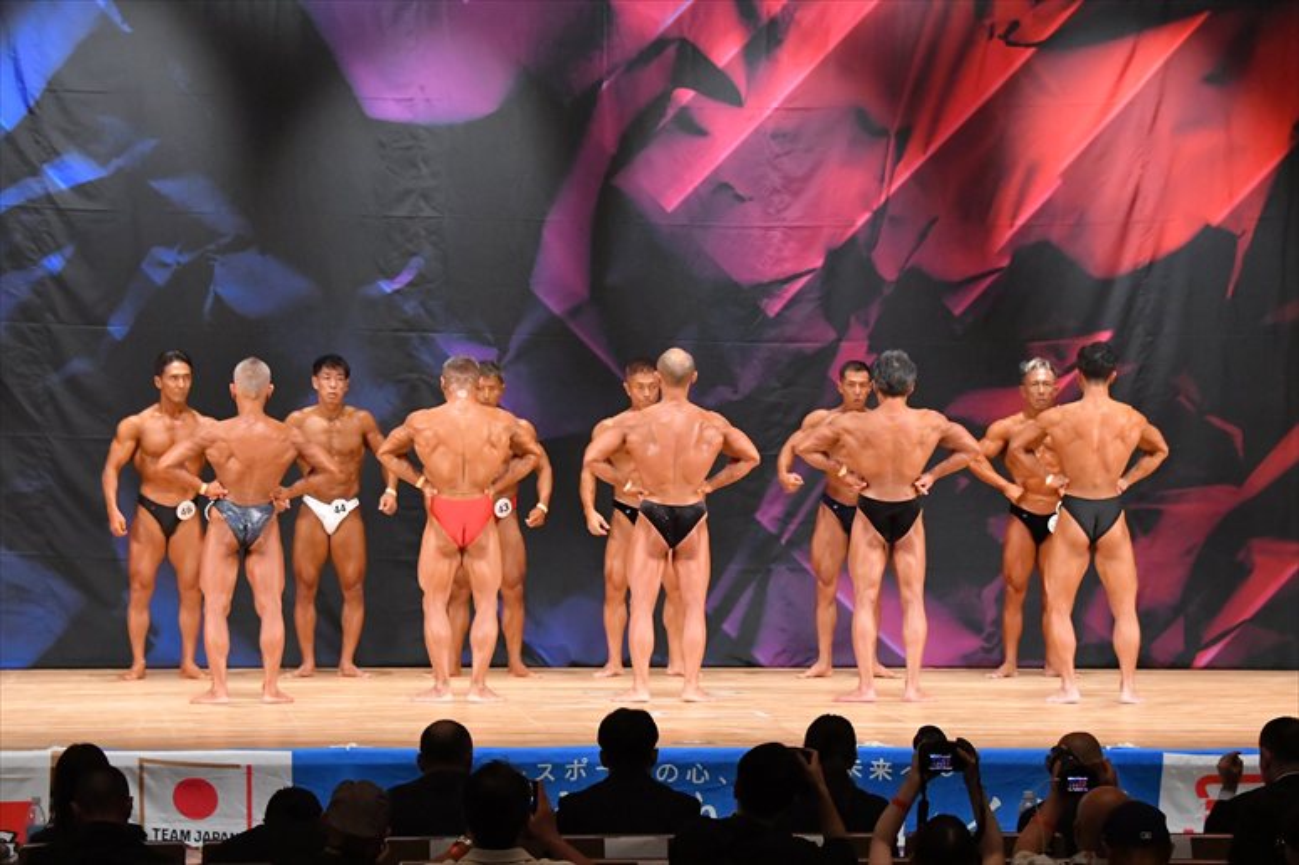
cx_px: 650
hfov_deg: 15.2
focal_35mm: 135
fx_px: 4869
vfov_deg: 10.2
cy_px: 432
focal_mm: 90
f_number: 5.6
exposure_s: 1/400
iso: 8000
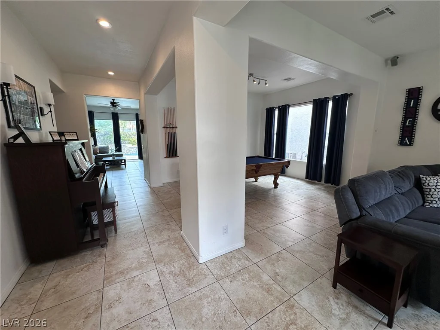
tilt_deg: -9.8
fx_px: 178
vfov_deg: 85.7
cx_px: 220
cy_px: 165
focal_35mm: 14
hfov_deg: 102.1
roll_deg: -0.1
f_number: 2.2
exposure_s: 1/120
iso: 80
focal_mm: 2.22
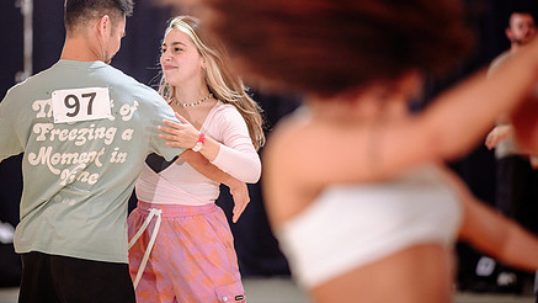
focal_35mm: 154
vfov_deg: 7.9
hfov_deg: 14.0
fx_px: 2197
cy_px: 185
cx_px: 223
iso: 1250
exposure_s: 1/500
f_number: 1.4
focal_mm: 105
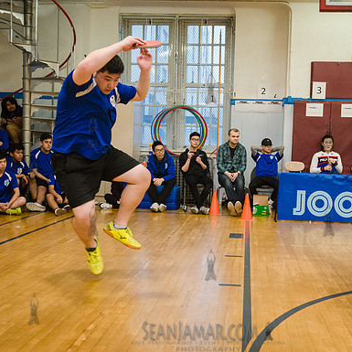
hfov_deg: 40.8
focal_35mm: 41
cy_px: 176
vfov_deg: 40.9
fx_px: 472
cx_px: 210
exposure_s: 1/400
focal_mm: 32
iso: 4000
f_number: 4
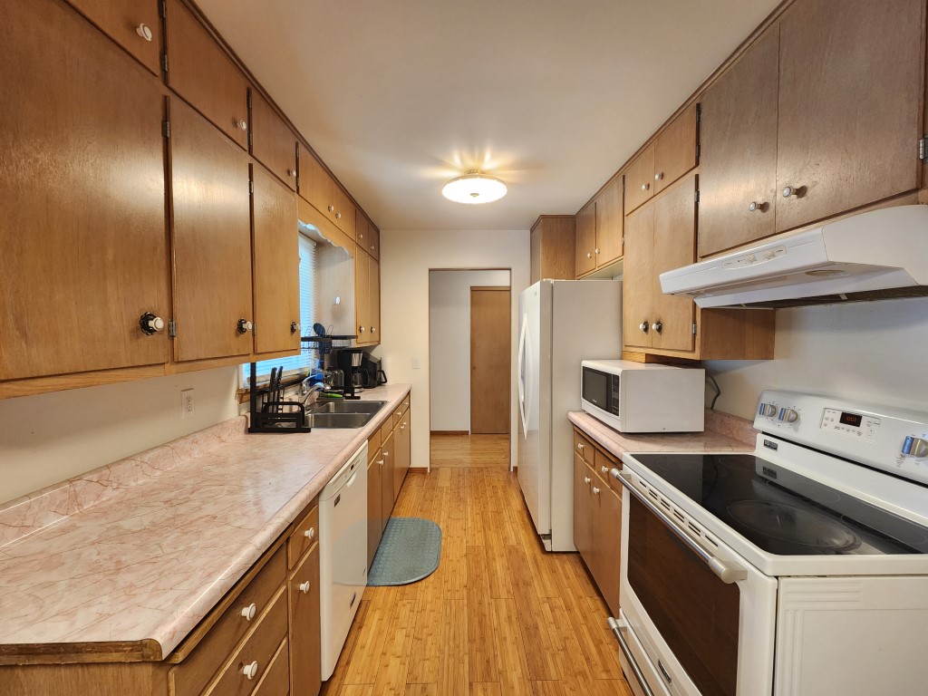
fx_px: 349
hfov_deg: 106.2
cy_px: 348
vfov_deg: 89.9
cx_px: 464
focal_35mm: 13
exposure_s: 1/60
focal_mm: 2.2
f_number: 2.2
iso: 250
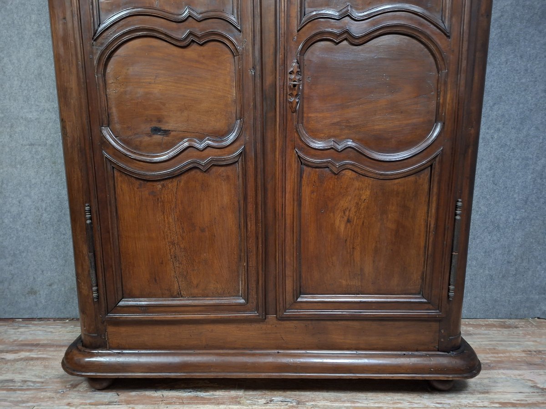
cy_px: 204
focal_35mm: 23
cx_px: 273
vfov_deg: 58.9
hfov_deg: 73.9
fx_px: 363
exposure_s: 1/20
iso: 800
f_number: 1.8
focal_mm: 5.54
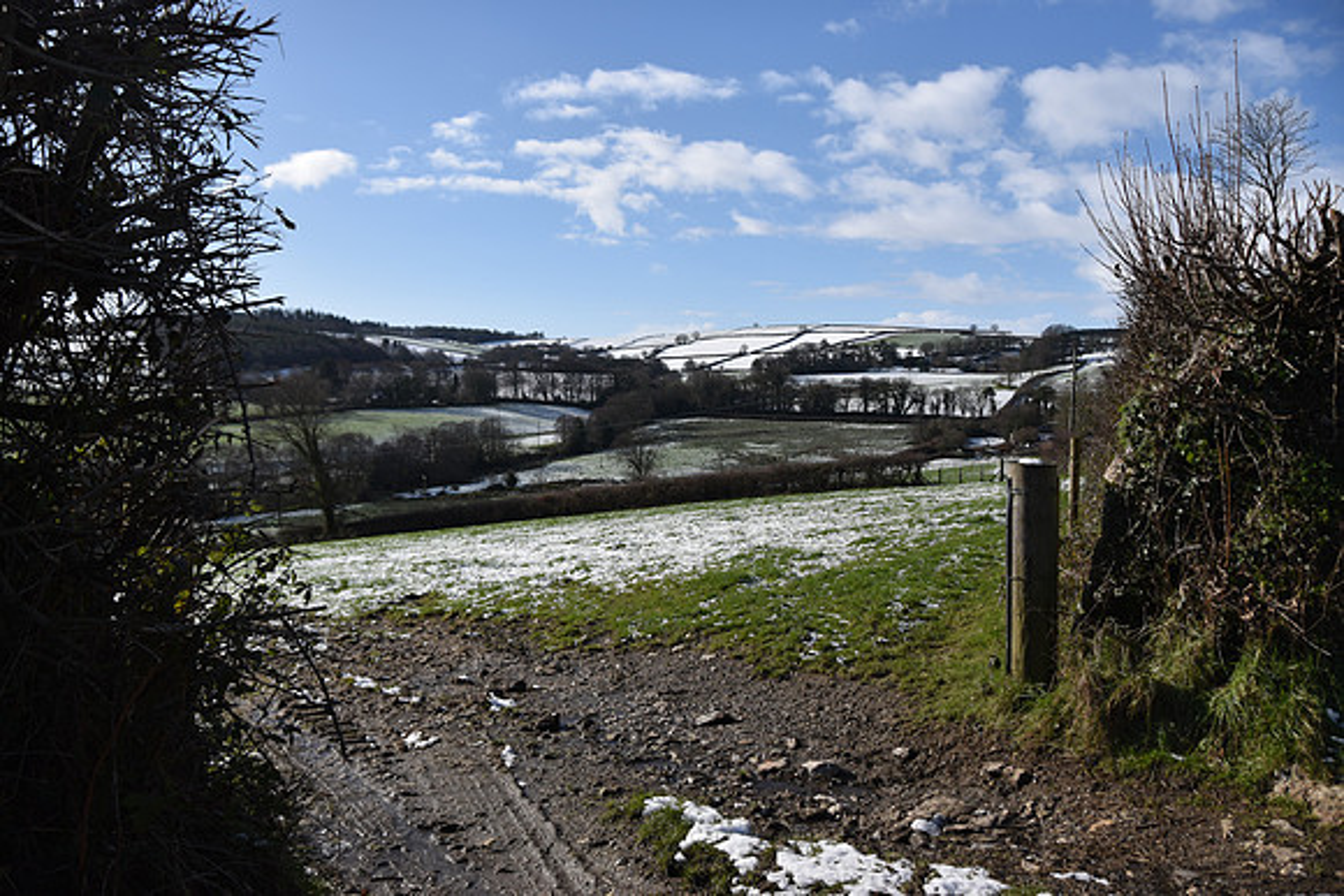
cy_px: 448
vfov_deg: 48.0
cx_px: 672
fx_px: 1008
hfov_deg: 67.4
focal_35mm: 27
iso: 100
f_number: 4.5
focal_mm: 18
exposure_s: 1/800
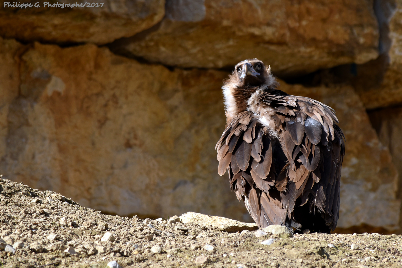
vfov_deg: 4.6
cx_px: 201
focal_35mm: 300
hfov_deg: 6.9
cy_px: 134
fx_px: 3350
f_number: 6.3
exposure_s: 1/640
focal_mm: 200
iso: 200
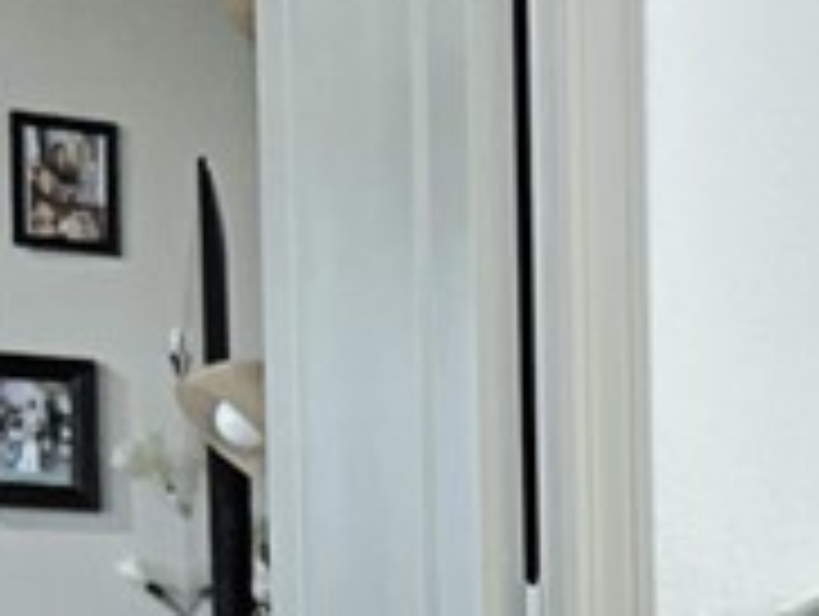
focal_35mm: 146
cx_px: 1562
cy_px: 1263
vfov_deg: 9.5
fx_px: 3459
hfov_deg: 12.2
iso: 100
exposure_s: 1/120
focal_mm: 5.7
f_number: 1.5
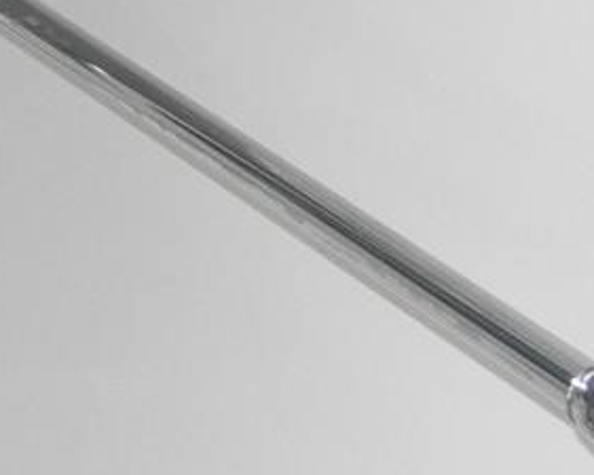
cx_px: -687
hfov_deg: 9.0
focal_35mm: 199
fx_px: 3500
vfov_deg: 7.8
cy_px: 175
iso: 200
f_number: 2.8
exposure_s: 1/34.4
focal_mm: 6
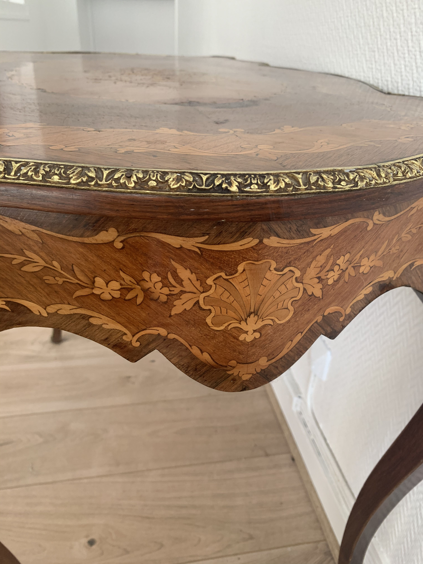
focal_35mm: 26
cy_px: 282
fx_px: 424
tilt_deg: -28.7
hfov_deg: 53.1
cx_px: 212
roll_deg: -3.7
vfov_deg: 67.3
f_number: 1.8
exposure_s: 1/73
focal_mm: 4.25
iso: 100
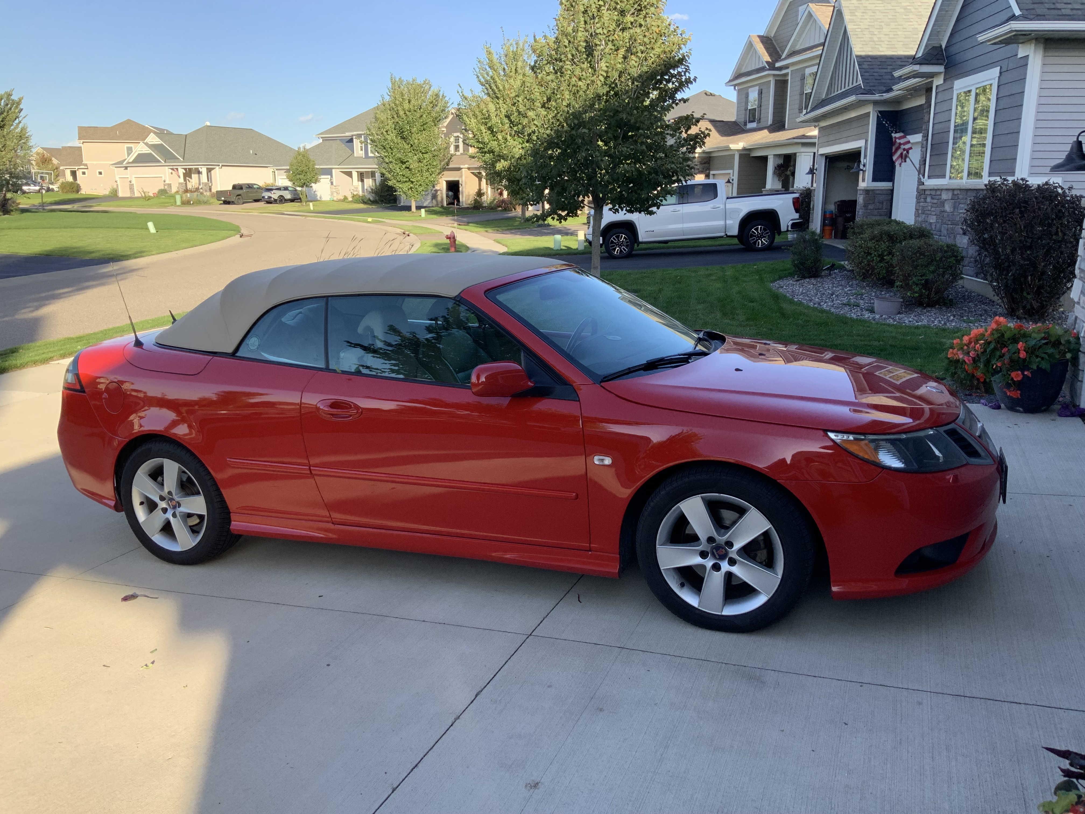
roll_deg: +0.9
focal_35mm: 29
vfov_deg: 48.2
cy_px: 407
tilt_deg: -13.5
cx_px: 542
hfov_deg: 61.7
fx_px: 909
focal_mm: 3
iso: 16
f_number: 1.8
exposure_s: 1/400
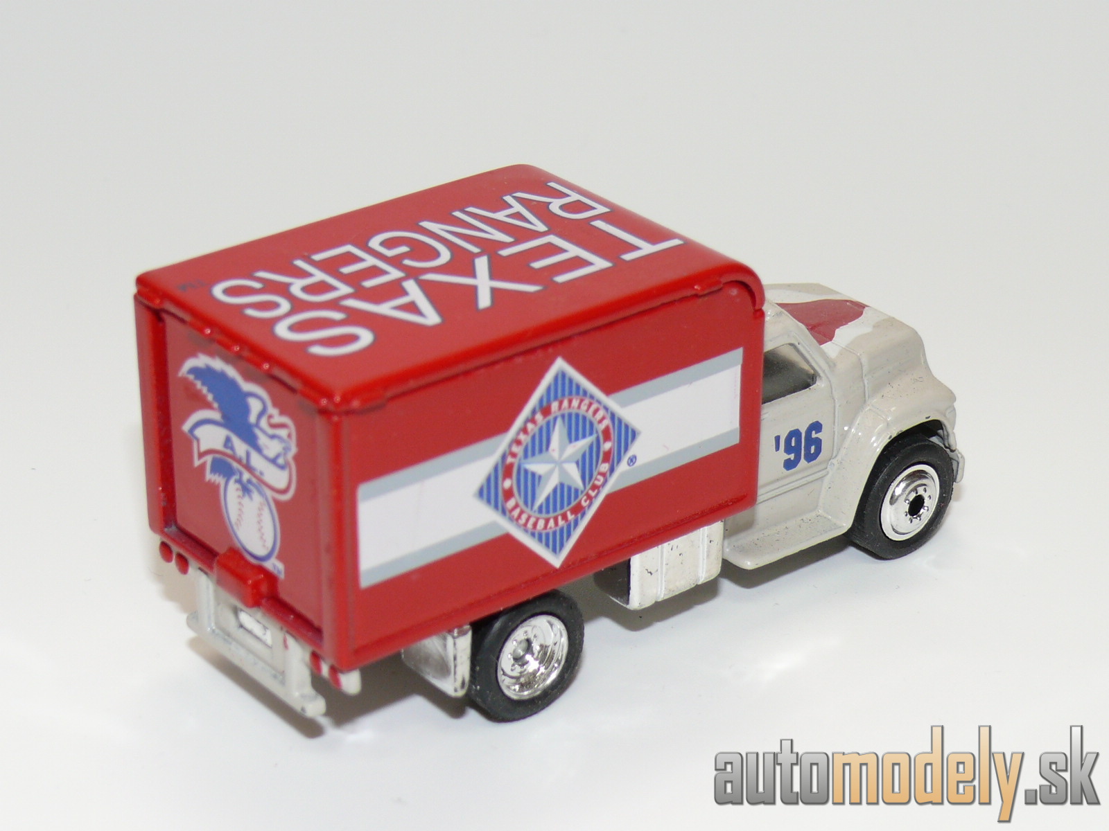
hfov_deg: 22.5
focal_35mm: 87
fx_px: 2787
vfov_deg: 17.0
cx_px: 554
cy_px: 416
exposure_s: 1/30
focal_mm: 12.3
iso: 100
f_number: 4
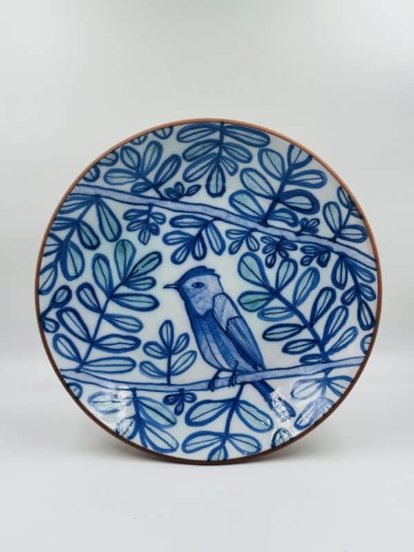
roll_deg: -1.4
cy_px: 276
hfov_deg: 30.3
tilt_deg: -13.7
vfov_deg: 39.7
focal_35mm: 48
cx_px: 207
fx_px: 765
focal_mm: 6.86
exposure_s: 1/406
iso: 64
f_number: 1.78
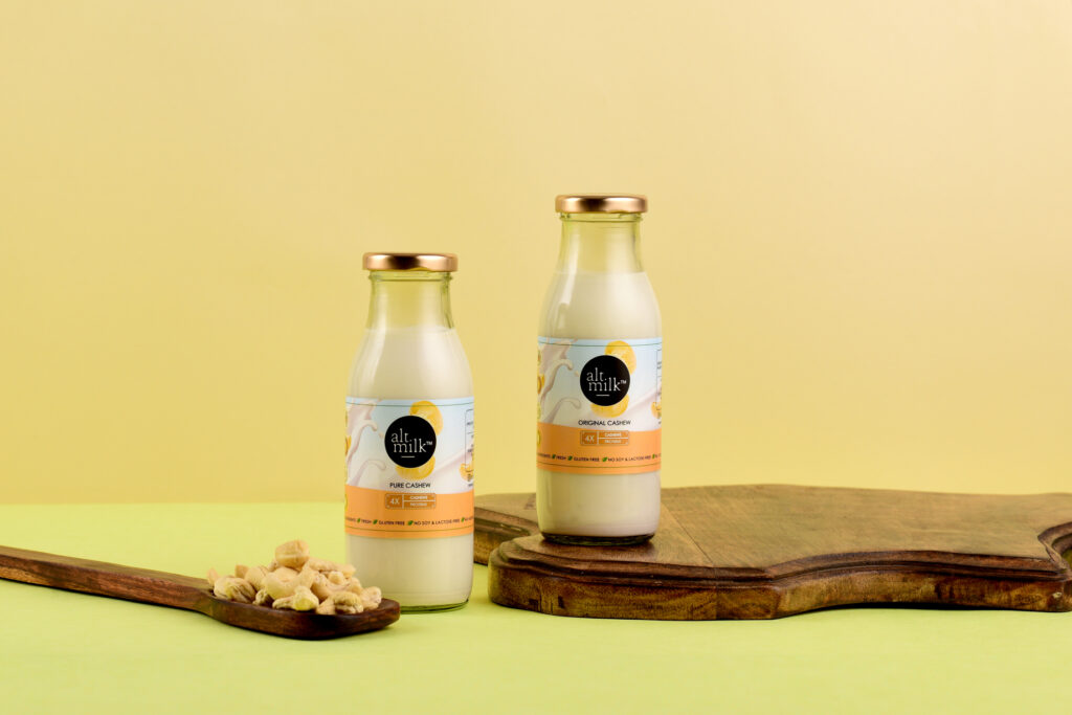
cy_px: 358
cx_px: 536
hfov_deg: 22.6
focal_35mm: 90
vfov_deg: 15.2
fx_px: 2680
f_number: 11
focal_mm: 90
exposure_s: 1/160
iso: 160
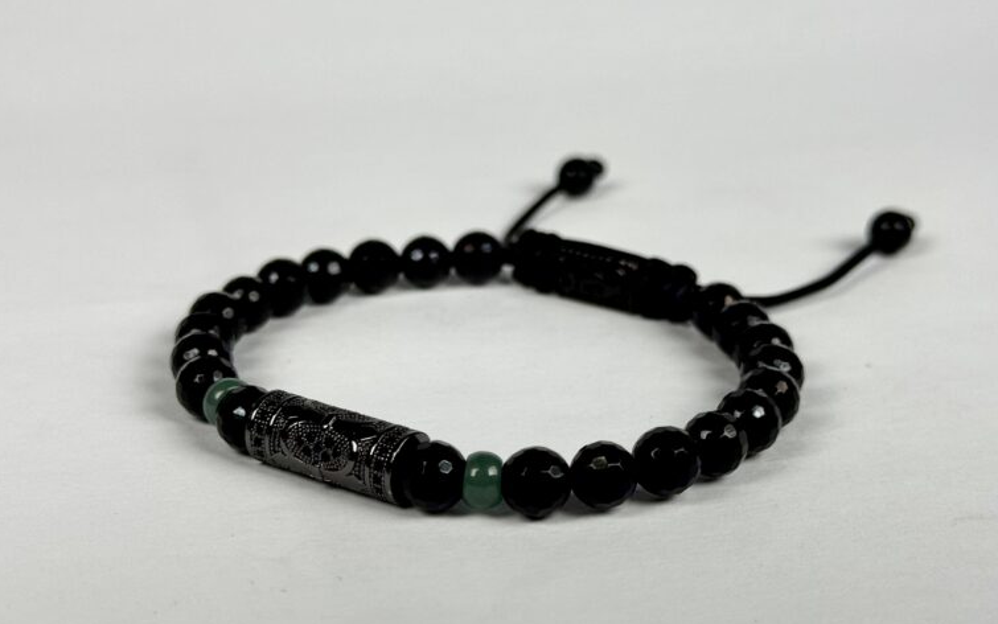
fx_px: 1877
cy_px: 334
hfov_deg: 29.8
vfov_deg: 18.9
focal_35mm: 69
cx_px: 492
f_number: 1.78
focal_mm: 6.76
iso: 64
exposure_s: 1/9009
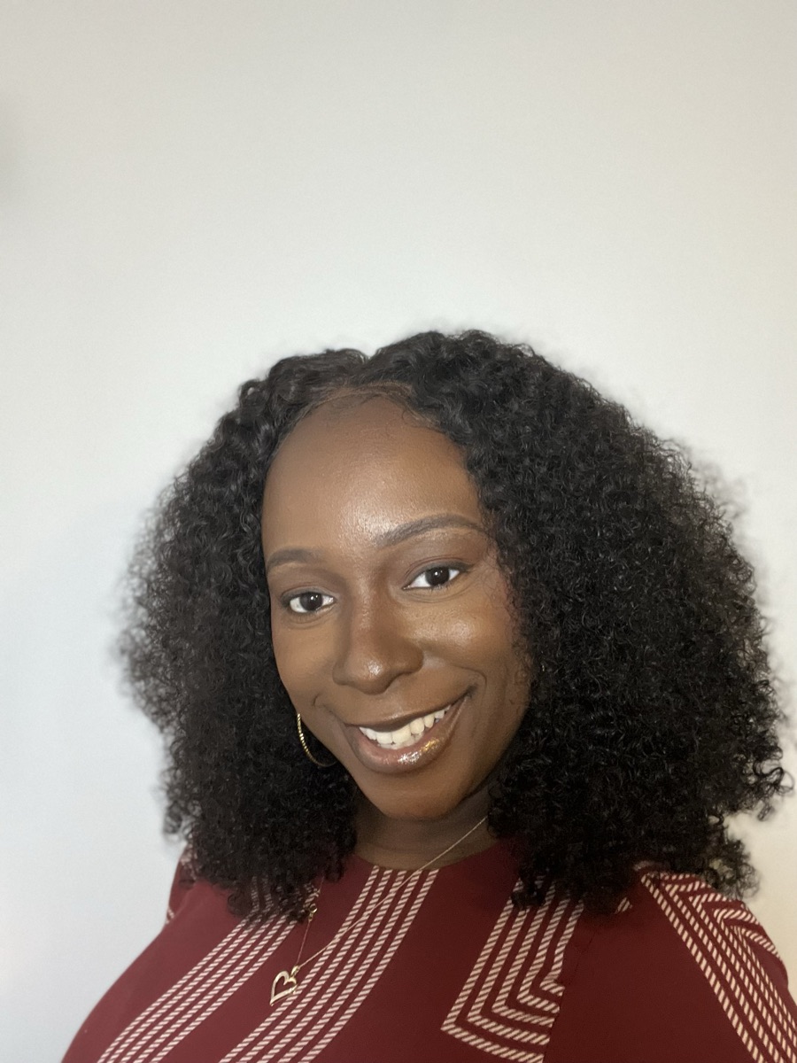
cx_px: 398
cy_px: 532
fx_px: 921
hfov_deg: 46.8
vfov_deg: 60.0
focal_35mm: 30
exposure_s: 1/30
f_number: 2.2
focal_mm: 2.71
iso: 500
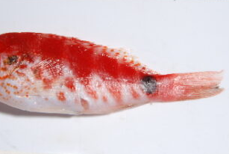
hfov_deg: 8.3
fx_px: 1580
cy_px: 75
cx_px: 104
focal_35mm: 248
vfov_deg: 5.6
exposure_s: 1/100
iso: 100
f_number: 29
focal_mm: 85
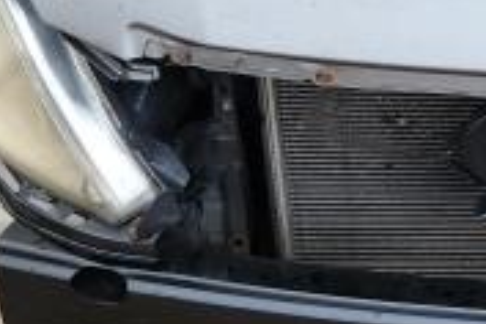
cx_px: 601
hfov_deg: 17.9
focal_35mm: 108
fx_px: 1458
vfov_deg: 12.7
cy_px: 198
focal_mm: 5.4
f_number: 1.8
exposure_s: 1/180
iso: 40
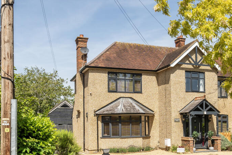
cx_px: 162
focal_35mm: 45
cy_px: 113
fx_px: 290
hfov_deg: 42.8
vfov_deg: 29.5
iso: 400
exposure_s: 1/1000
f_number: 8
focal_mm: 20
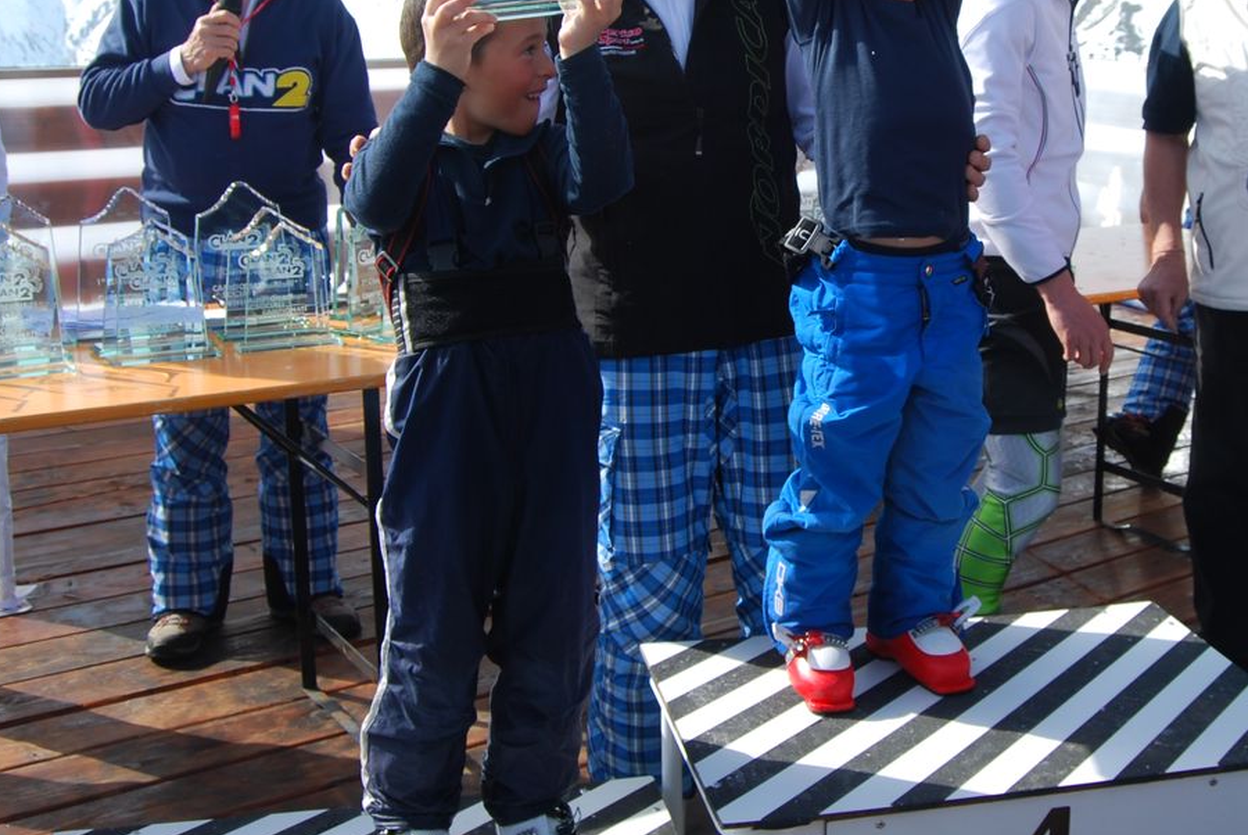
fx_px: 1666
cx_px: 849
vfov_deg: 27.9
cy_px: 250
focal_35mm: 48
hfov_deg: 40.5
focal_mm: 18
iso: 100
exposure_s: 1/160
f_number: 6.3
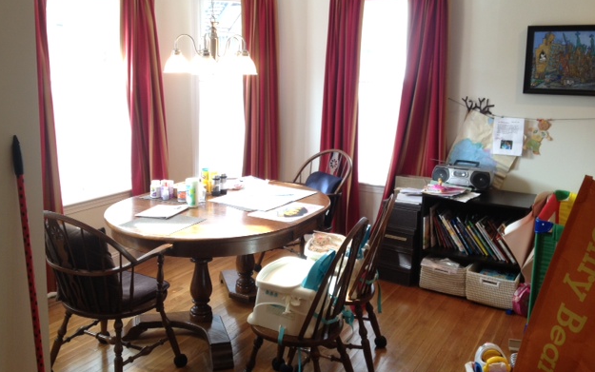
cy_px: 156
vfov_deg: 33.5
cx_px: 291
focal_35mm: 38
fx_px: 616
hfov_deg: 51.5
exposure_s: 1/20
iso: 64
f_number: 2.4
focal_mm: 4.28
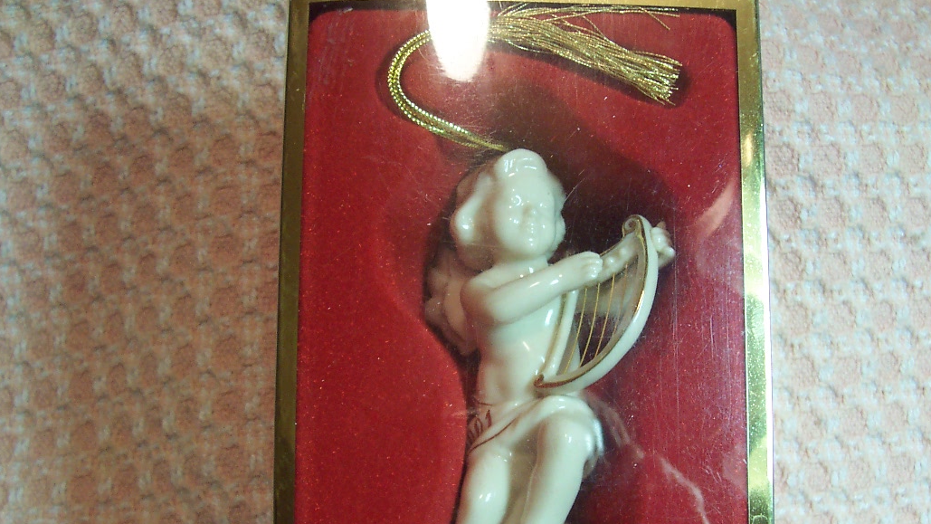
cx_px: 537
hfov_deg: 43.6
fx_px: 1160
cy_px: 355
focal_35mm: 47
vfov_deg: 25.3
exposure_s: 1/30
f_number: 2.8
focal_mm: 5.6
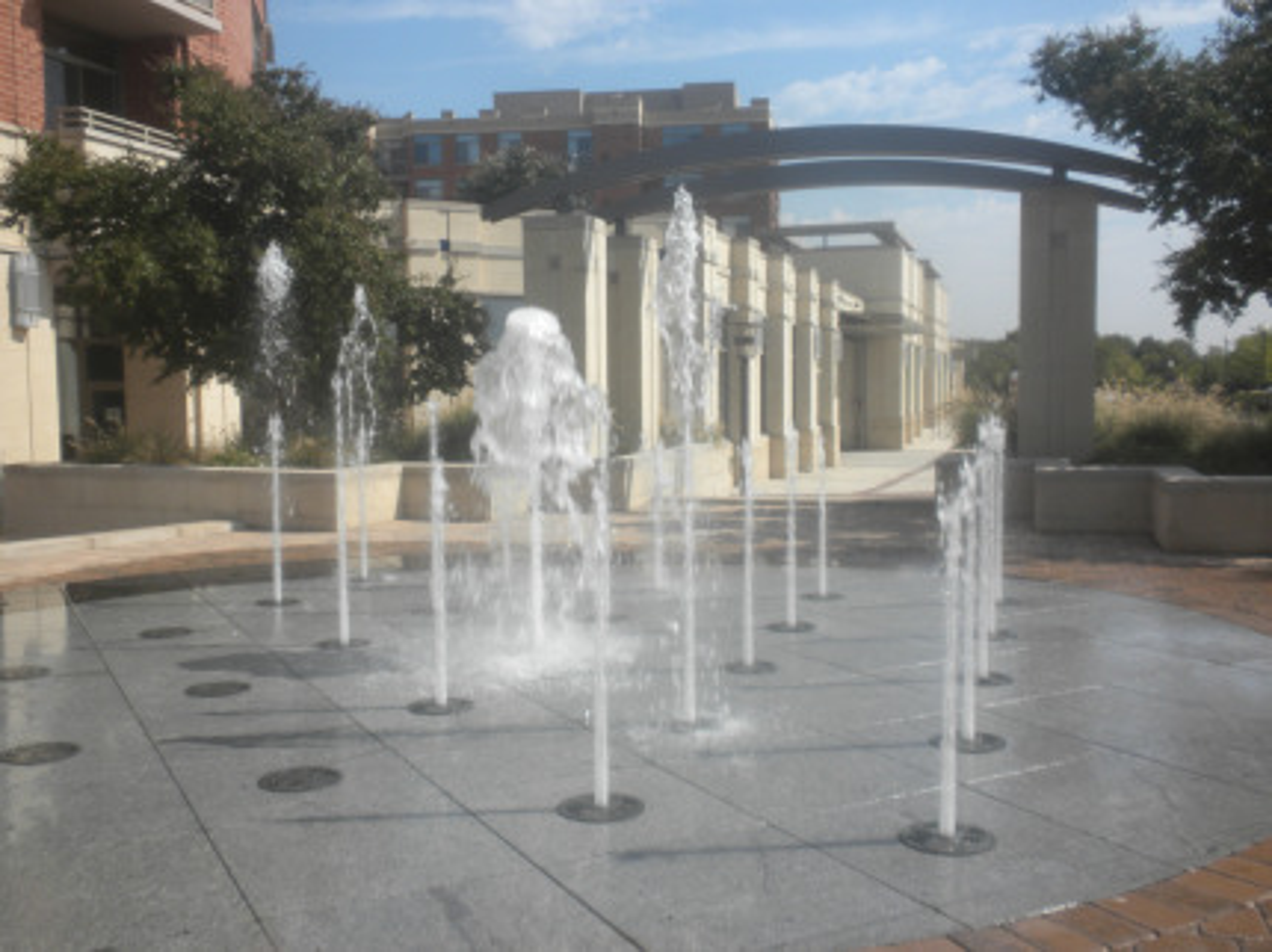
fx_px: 1359
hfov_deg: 50.2
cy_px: 476
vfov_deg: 38.6
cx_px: 636
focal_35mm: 37
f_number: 10
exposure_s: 1/137
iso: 64
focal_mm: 6.6
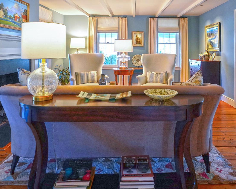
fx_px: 196
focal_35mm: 28
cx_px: 133
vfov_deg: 49.5
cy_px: 48
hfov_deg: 62.0
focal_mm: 16
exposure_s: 1/160
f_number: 4
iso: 1600
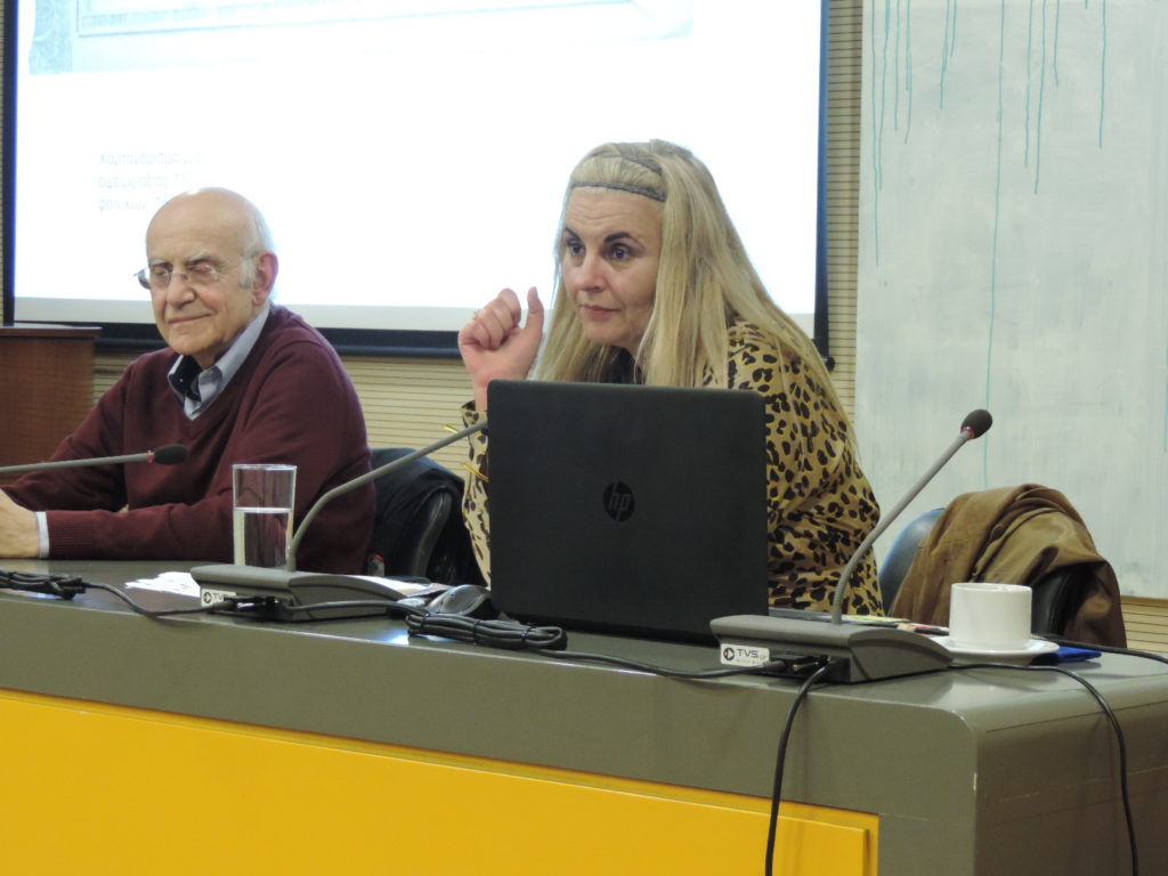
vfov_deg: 16.4
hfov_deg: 21.8
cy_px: 438
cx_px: 584
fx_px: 3037
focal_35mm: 90
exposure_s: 1/20
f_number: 4.1
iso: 800
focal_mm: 16
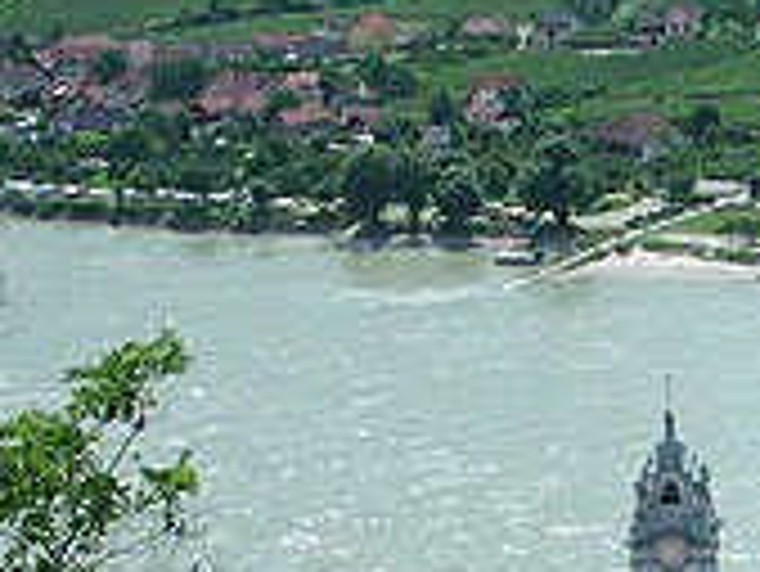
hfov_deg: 13.3
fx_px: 3164
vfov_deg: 10.2
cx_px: 904
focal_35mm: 144
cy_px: 595
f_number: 5.4
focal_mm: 8.2
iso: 100
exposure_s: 1/334
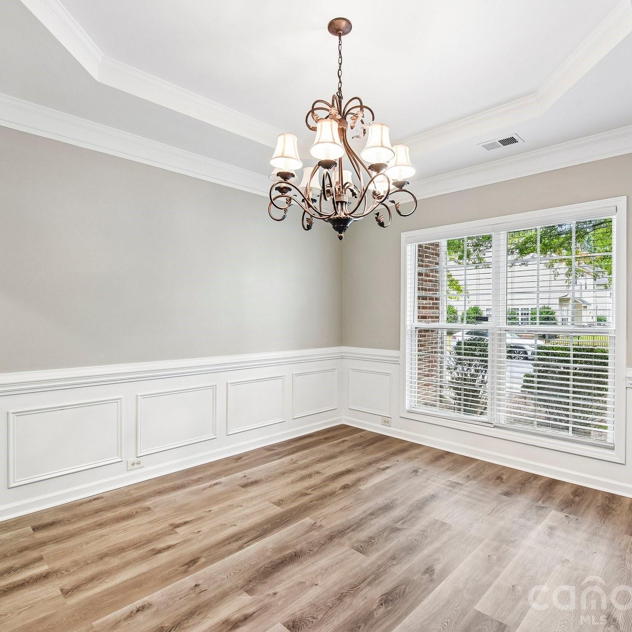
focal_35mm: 18
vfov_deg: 80.7
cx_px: 331
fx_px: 372
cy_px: 314
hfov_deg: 80.7
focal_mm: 14
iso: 200
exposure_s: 1/6
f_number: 8
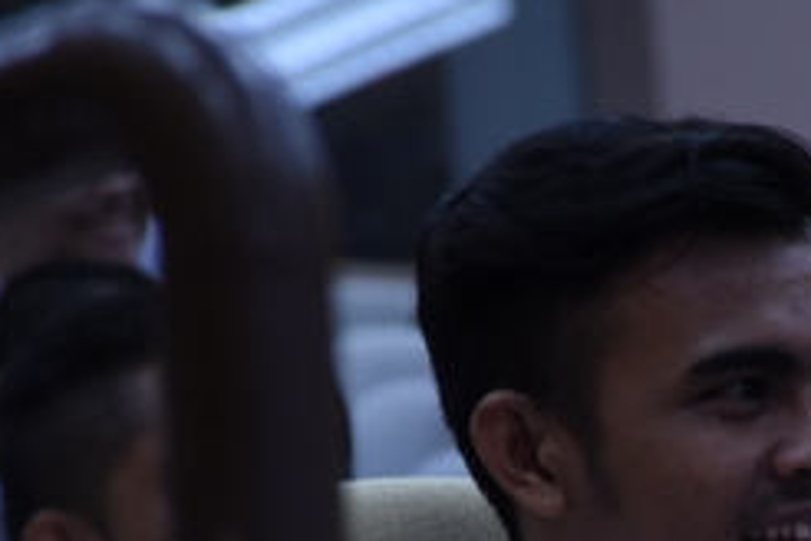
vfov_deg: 2.5
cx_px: 752
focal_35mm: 547
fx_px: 12322
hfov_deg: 3.8
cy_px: 673
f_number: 6.3
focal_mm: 140
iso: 640
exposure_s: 1/20
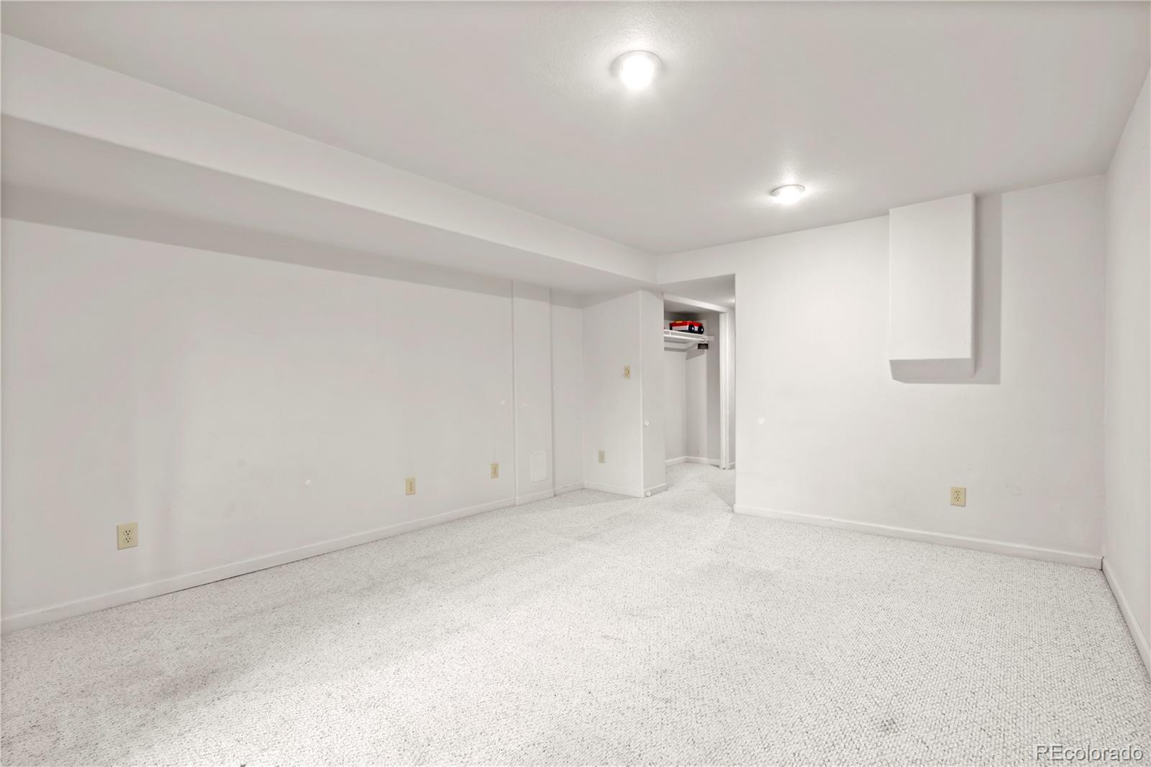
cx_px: 576
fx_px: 511
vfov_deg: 73.7
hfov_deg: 96.7
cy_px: 384
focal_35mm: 16
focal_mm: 16
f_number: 11
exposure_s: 6
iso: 100
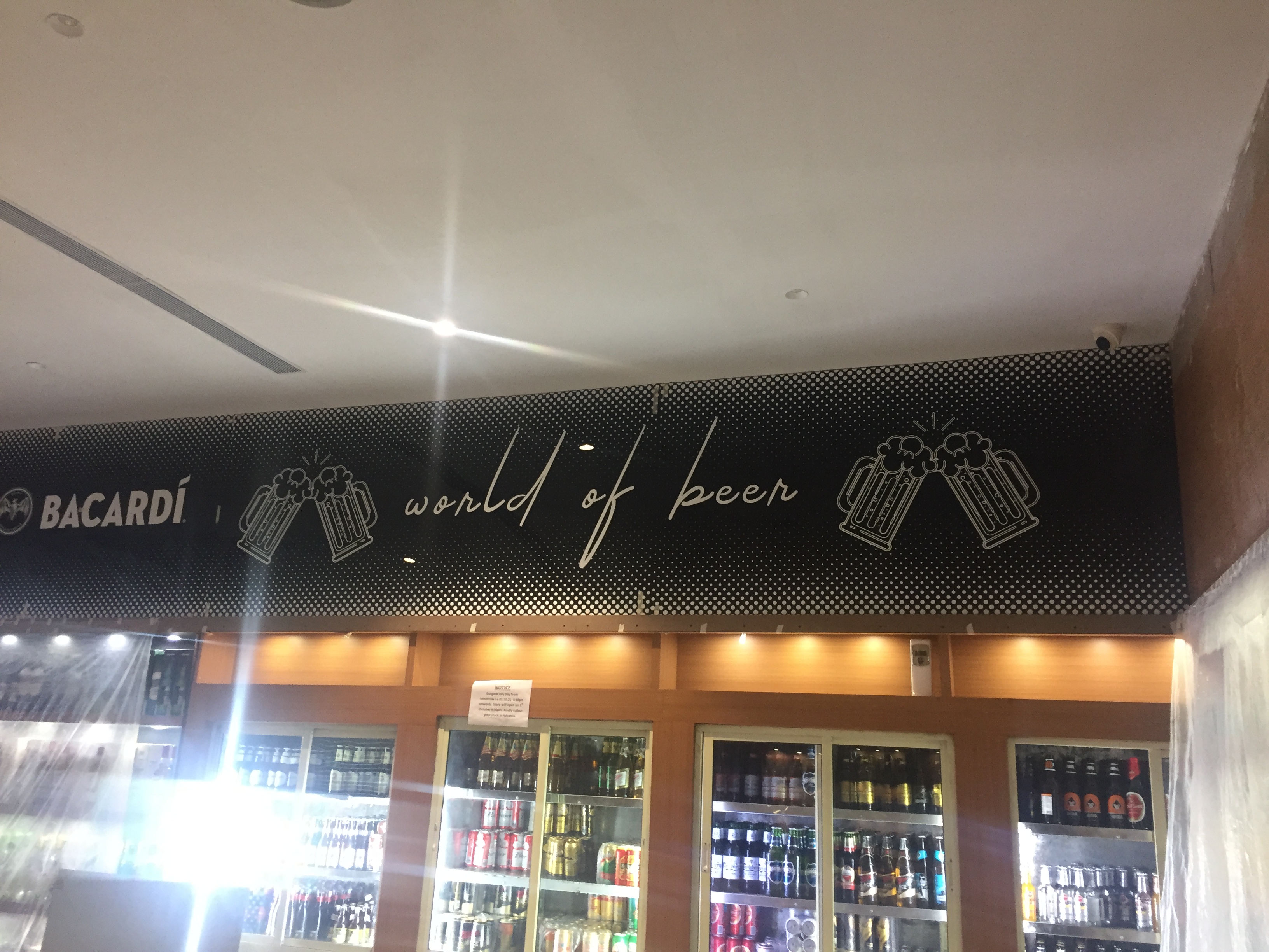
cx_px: 634
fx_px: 1063
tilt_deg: +14.4
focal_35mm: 29
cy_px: 476
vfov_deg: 48.2
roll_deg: -4.5
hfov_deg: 61.7
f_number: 2.2
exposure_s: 1/33
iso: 125
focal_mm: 4.15
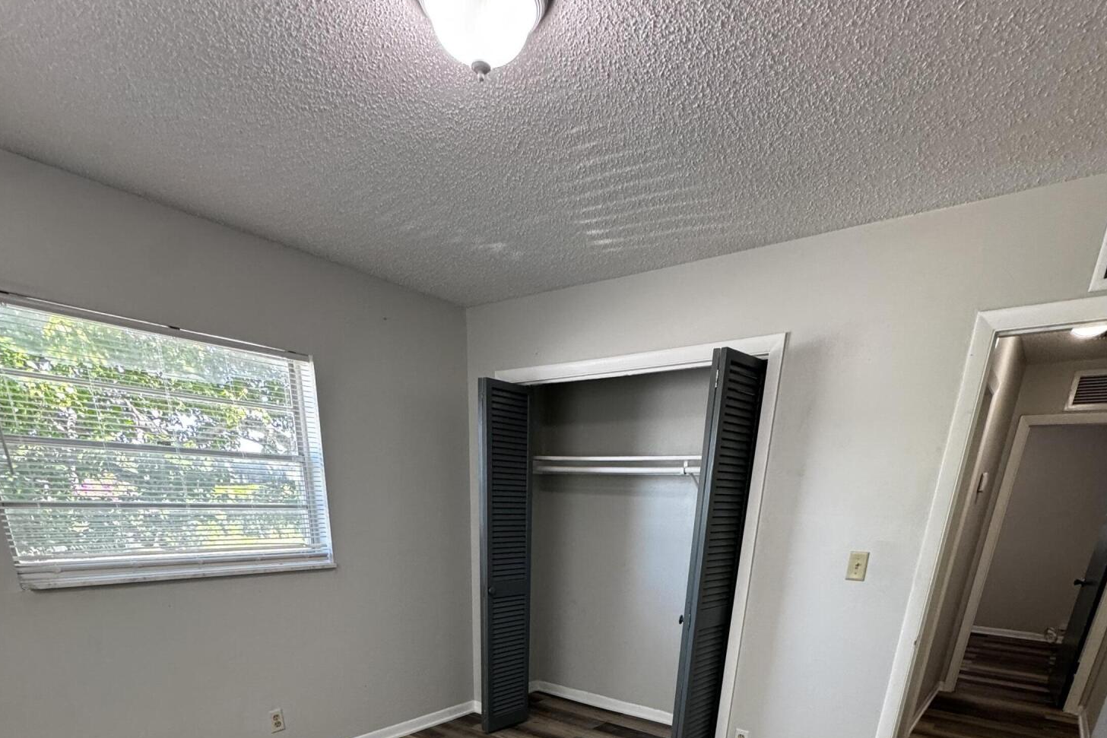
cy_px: 742
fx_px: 615
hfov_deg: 84.0
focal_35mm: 20
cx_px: 550
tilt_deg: -21.0
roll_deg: -1.4
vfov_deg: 50.0
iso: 200
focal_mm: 2.22
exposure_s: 1/60
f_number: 2.2
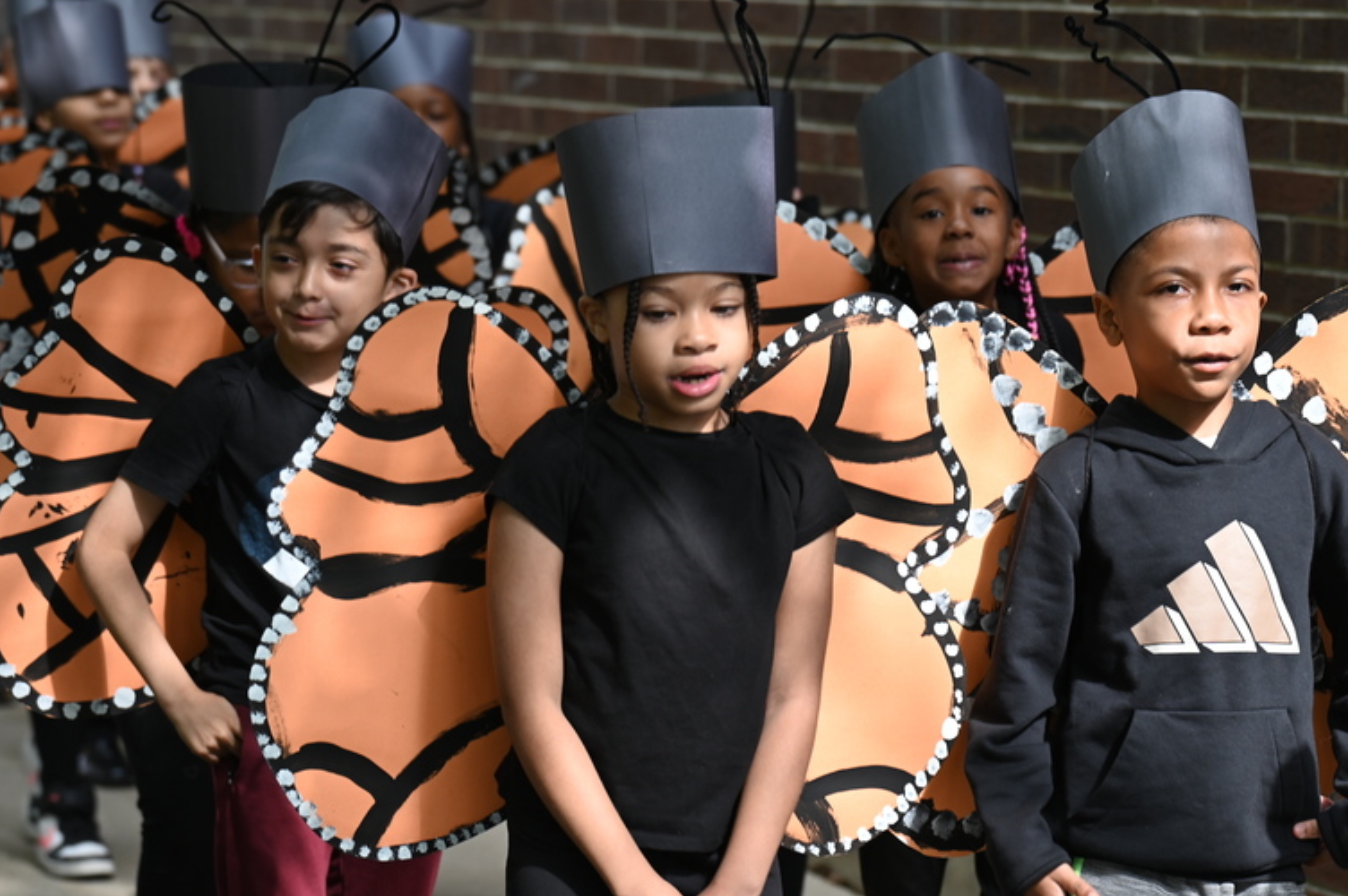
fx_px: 5350
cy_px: 608
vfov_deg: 9.6
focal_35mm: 143
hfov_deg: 14.3
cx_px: 844
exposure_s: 1/250
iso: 200
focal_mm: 105
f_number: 4.5
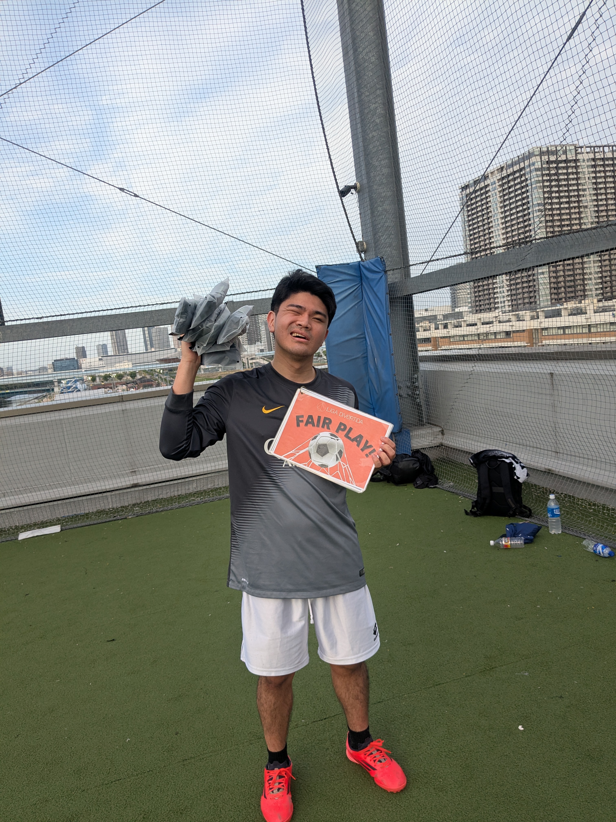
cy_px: 411
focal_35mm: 27
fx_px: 641
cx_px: 308
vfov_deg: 65.3
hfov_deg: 51.4
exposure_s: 1/1017
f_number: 1.73
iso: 67
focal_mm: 4.38
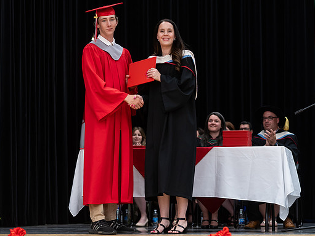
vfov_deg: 13.1
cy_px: 128
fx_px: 1029
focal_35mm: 113
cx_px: 153
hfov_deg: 17.4
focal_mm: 85
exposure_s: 1/200
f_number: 2.8
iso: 1000
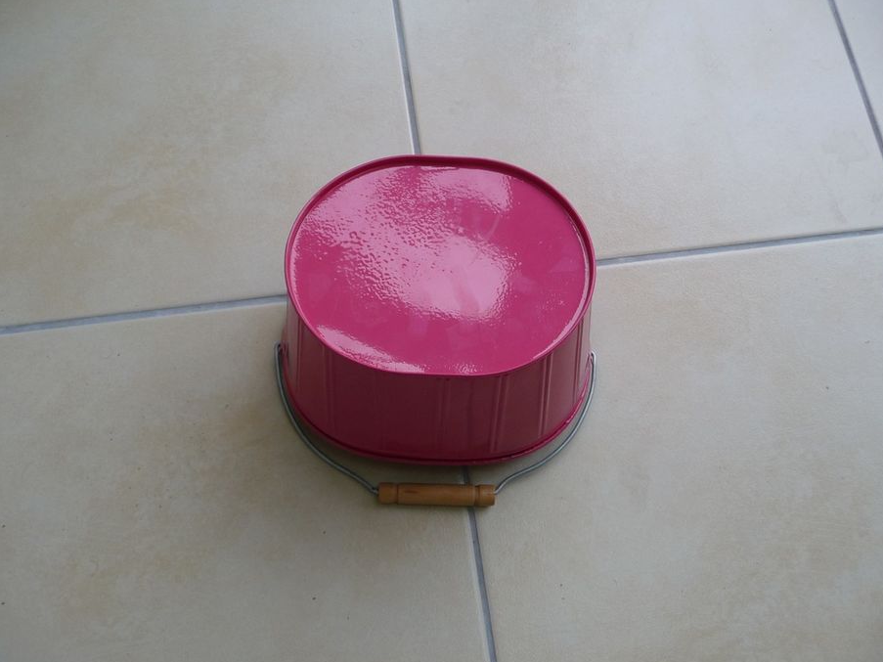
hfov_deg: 58.4
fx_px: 791
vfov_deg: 45.4
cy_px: 363
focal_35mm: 31
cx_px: 440
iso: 100
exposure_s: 1/40
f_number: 3.3
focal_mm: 4.7
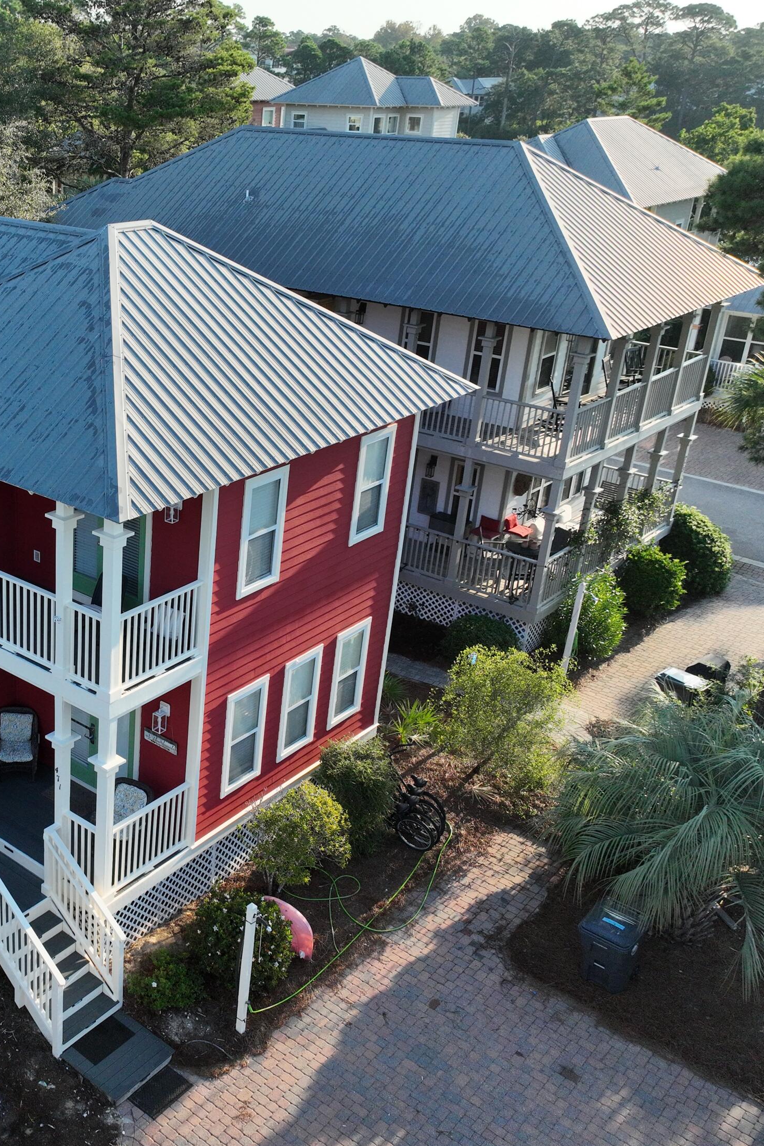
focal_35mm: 34
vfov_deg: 55.8
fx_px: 1082
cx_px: 42
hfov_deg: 35.9
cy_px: 577
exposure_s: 1/1600
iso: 100
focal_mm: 12.29
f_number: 2.8
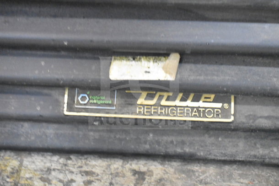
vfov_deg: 26.5
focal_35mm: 51
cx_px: 140
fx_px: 395
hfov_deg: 38.9
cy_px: 93
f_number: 4.5
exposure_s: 1/60
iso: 12800
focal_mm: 34
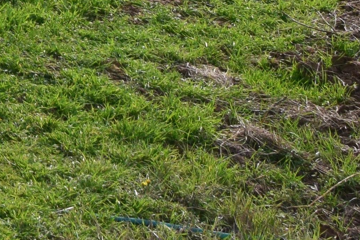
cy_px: -397
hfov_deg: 10.6
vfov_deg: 7.2
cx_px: -372
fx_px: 1760
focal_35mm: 176
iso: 400
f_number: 10
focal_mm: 20
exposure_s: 1/320
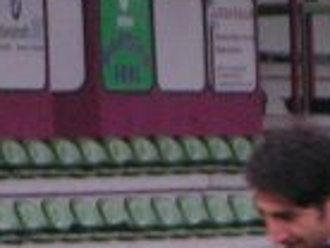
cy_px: 475
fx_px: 9492
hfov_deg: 2.0
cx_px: 285
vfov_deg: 1.5
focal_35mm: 994
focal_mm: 26.3
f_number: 3.5
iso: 200
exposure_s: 1/80
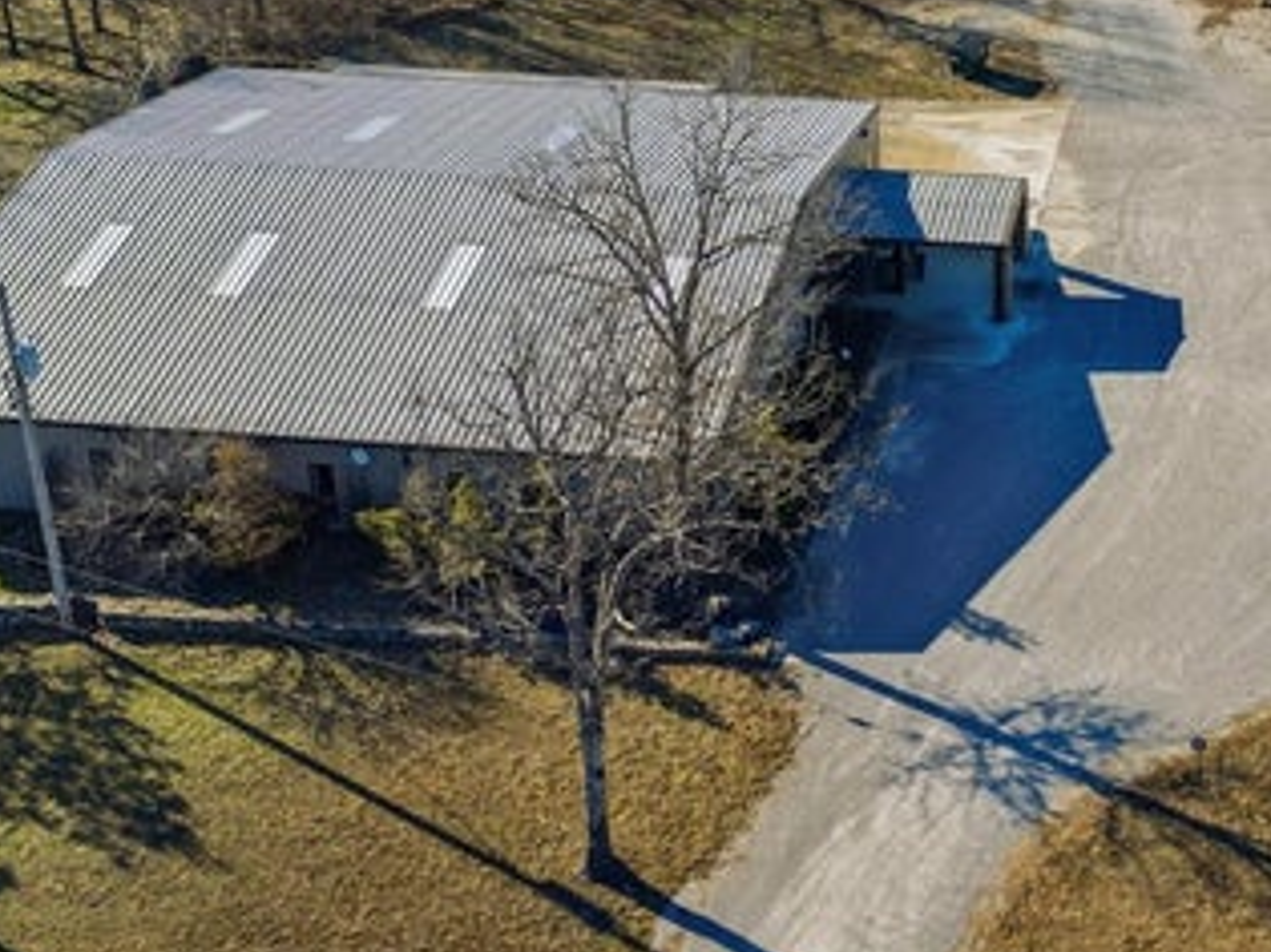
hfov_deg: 29.0
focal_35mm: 65
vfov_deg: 22.3
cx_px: 1063
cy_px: 202
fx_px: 2386
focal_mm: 6.7
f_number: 1.7
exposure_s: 1/800
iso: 100
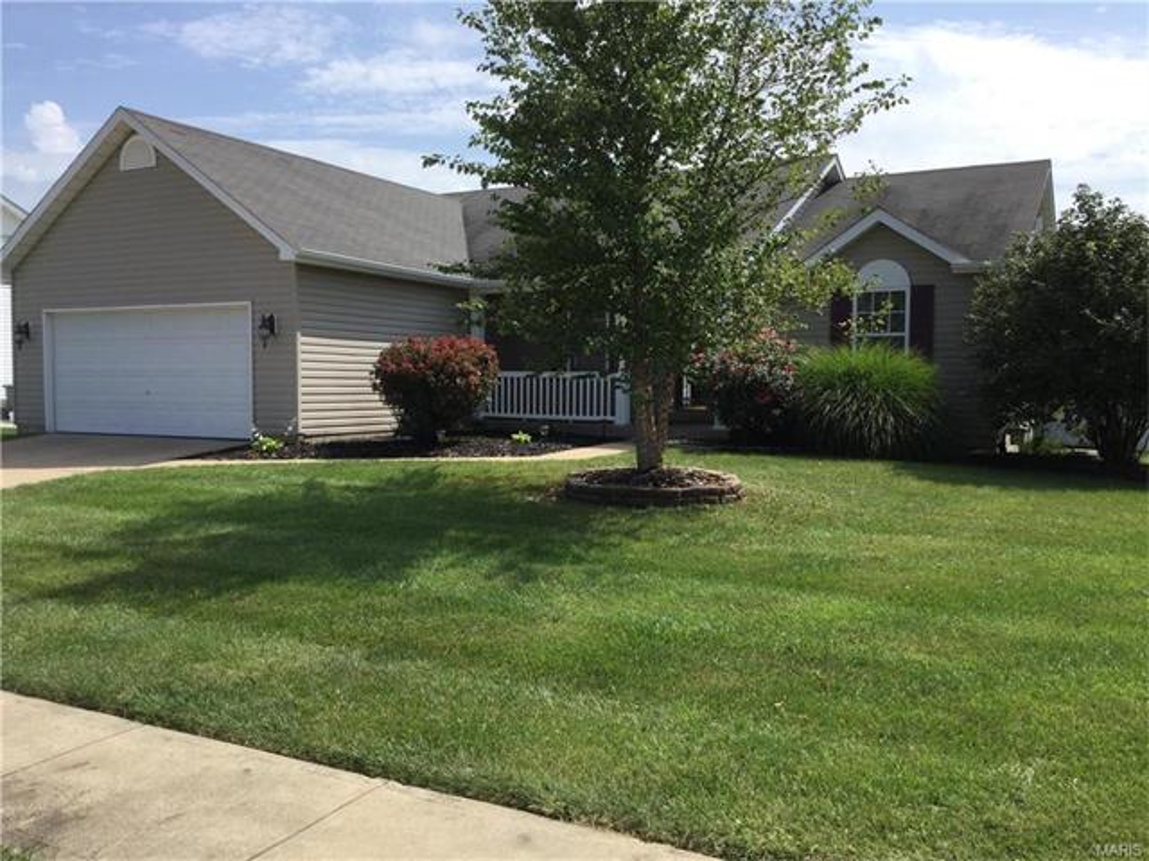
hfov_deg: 58.4
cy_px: 430
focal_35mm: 31
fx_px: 1029
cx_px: 574
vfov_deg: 45.4
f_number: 2.4
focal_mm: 3.3
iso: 25
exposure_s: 1/1381
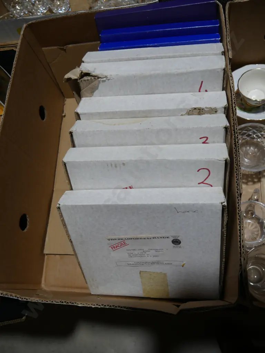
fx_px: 286
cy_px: 176
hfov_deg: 49.7
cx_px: 132
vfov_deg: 63.4
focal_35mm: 28
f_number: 4
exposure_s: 1/160
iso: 200
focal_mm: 14
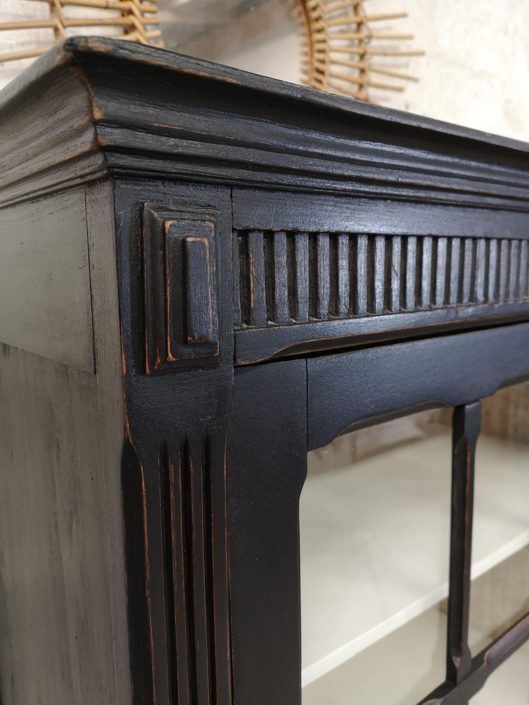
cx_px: 264
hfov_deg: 51.4
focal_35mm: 27
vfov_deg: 65.3
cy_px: 352
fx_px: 550
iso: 160
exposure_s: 1/33.3
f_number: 1.8
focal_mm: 5.58
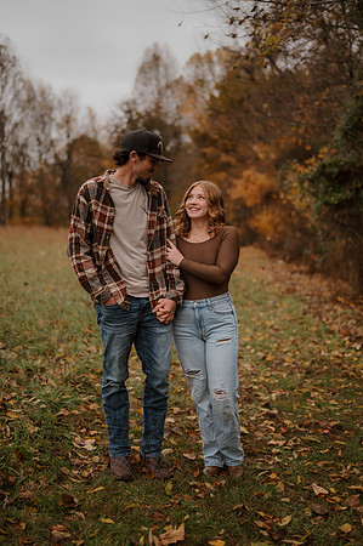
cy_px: 273
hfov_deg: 26.9
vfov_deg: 39.6
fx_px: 758
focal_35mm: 50
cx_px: 182
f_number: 1.8
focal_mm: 50
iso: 320
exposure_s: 1/320
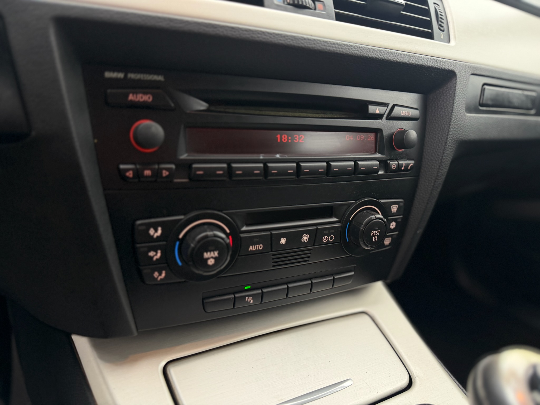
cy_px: 202
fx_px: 374
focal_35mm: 24
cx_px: 270
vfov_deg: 56.8
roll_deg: -4.3
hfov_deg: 71.6
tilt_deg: -15.5
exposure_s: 1/109
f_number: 1.78
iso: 200
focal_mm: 6.76
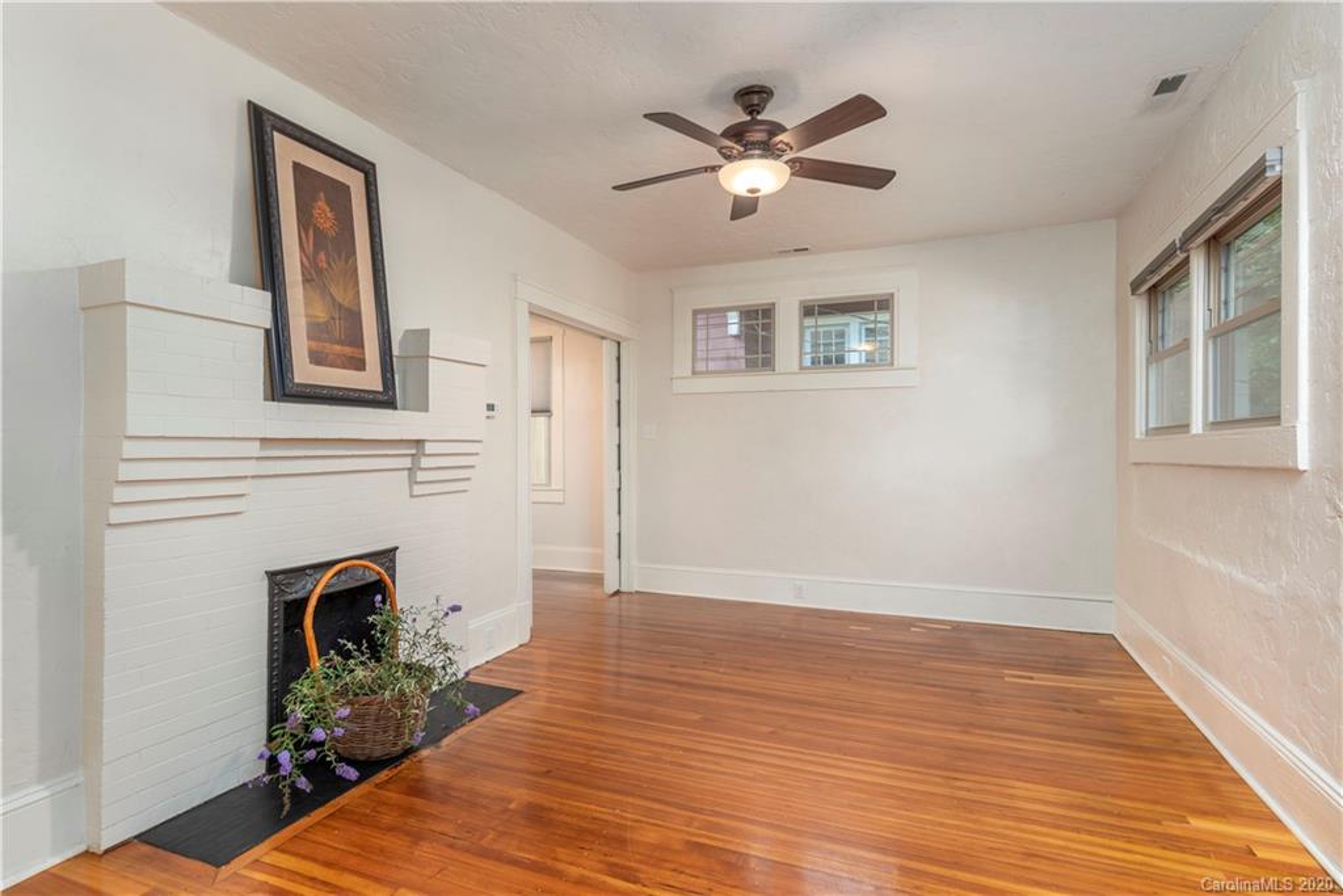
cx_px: 672
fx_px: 634
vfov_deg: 70.5
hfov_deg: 93.3
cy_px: 448
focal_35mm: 17
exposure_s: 1/60
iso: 320
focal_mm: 17
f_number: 7.1
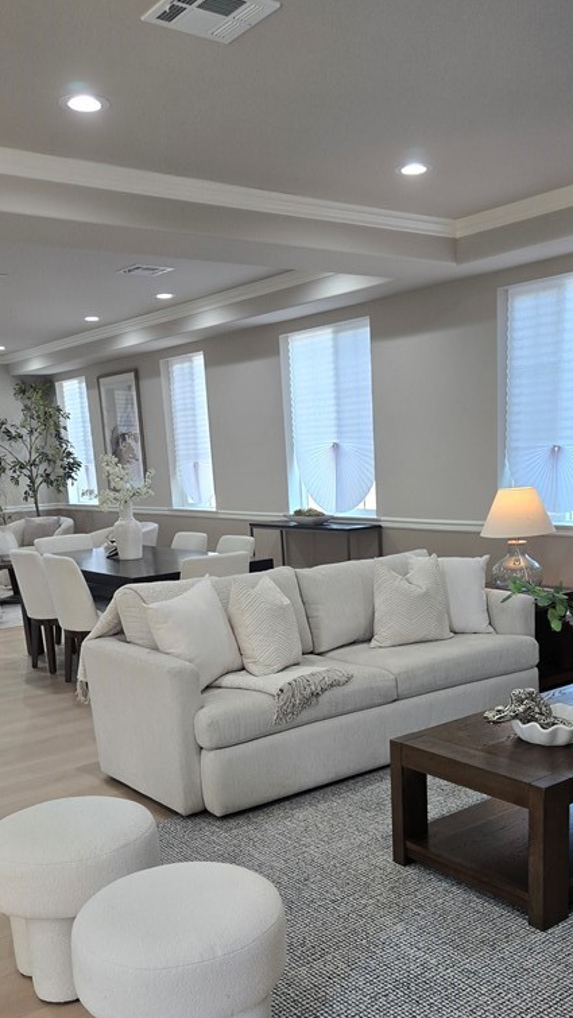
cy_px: 674
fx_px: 918
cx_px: 352
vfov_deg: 56.8
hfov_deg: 34.5
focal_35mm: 34
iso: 80
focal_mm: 5.4
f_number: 1.8
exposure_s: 1/120
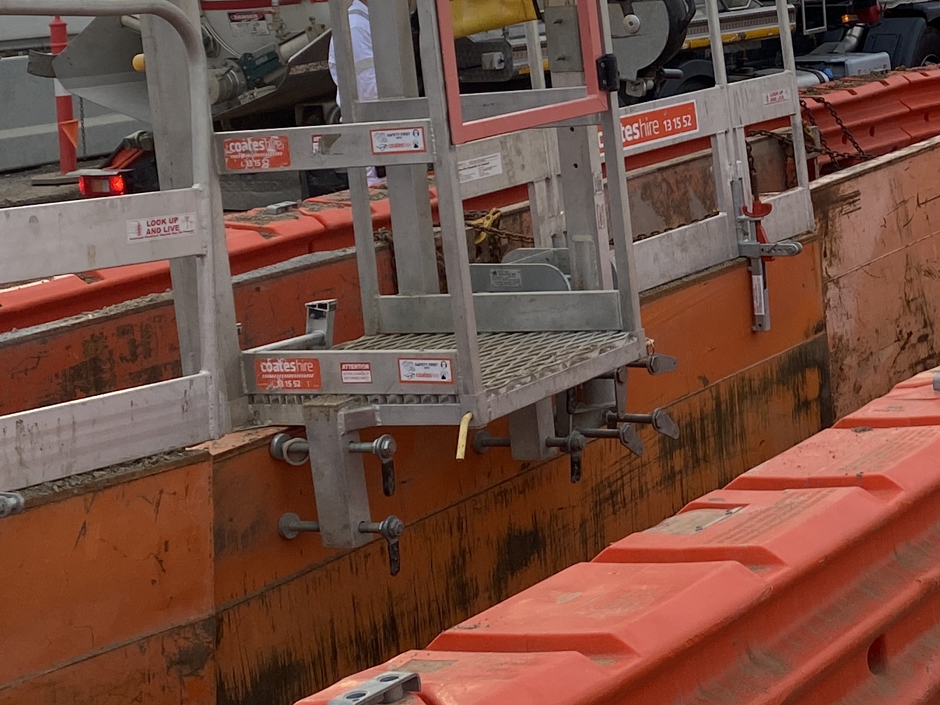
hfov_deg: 24.2
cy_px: 43
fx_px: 2118
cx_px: 871
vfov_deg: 18.5
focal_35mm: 78
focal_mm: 4.25
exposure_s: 1/1245
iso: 32
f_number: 1.8
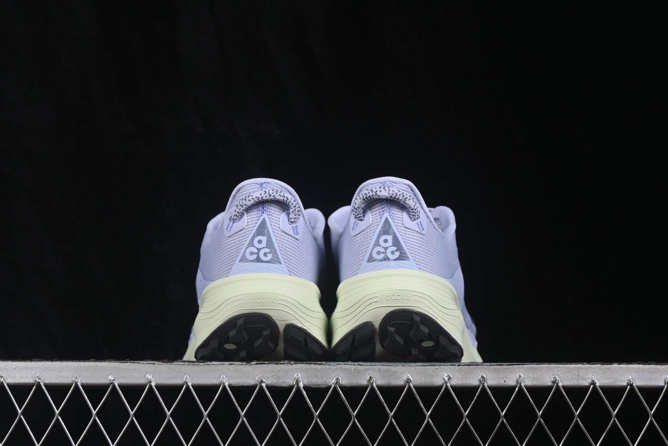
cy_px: 223
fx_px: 1392
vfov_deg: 18.2
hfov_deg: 27.0
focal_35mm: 75
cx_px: 334
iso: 160
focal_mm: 50
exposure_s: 1/80
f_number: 8
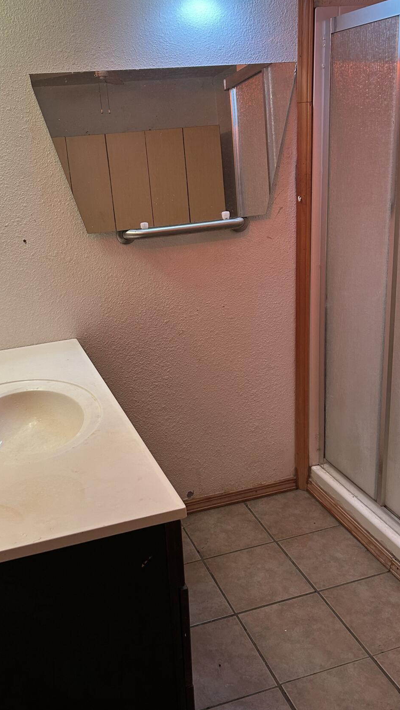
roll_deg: +5.1
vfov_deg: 58.0
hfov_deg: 34.4
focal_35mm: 34
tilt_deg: -16.3
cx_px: 141
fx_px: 641
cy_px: 327
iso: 125
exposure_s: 1/120
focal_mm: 5.7
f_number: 1.5
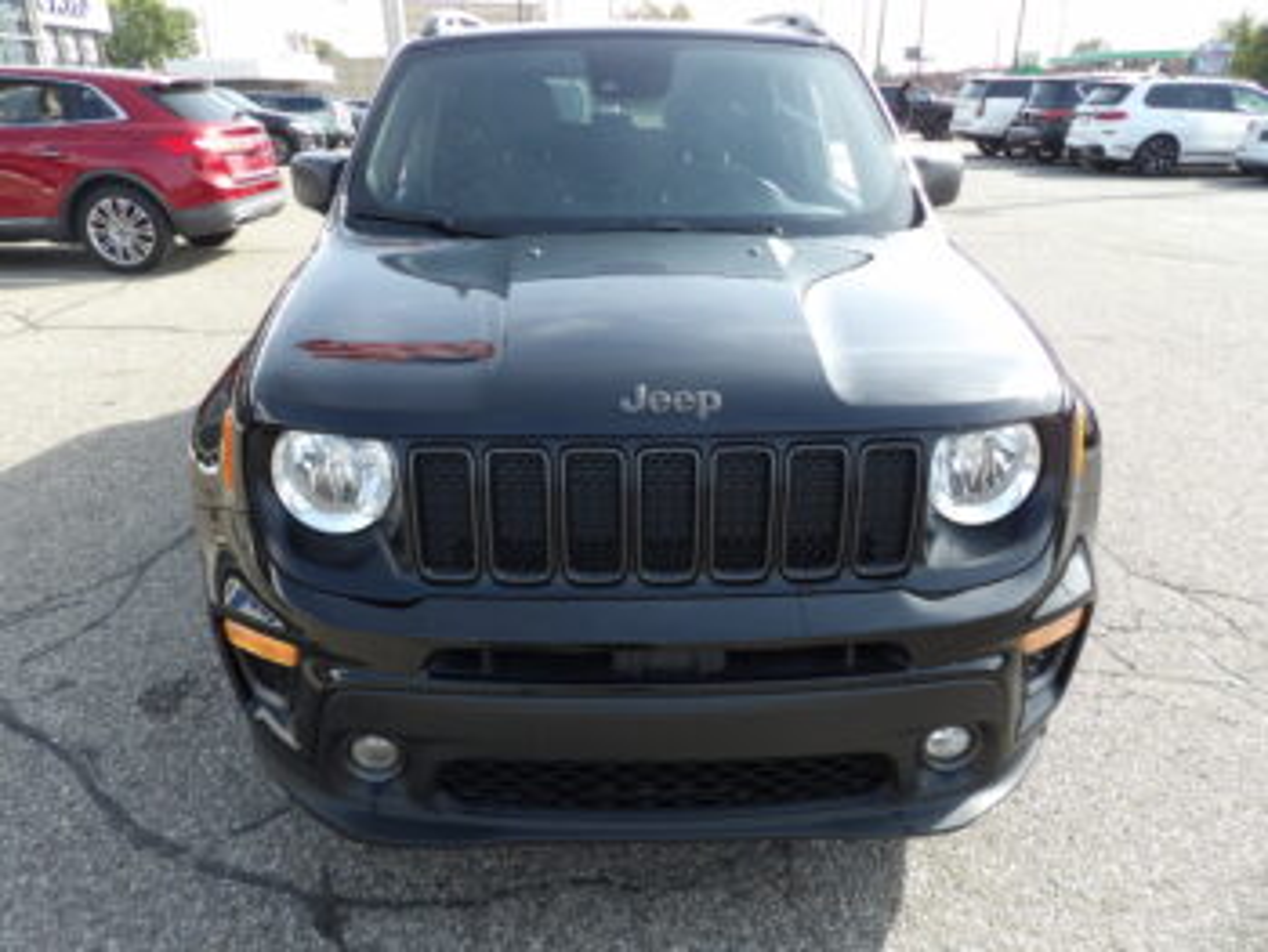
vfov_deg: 56.9
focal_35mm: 24
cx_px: 634
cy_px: 476
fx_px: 880
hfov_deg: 71.6
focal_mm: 4.3
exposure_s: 1/308
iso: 100
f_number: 3.2
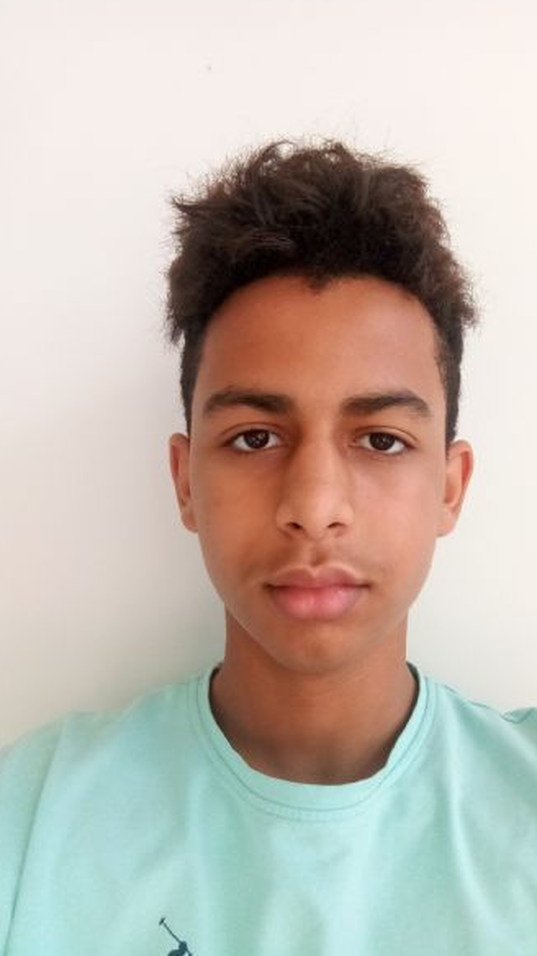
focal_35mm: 28
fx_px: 710
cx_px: 331
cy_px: 480
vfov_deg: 67.9
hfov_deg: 41.2
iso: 141
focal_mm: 2.7
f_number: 2
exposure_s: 1/100
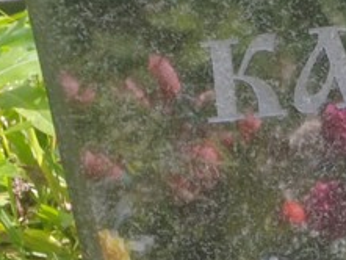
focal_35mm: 221
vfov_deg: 6.7
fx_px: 2210
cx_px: 529
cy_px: 158
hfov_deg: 8.7
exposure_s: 1/400
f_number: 1.9
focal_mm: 5.52
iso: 100
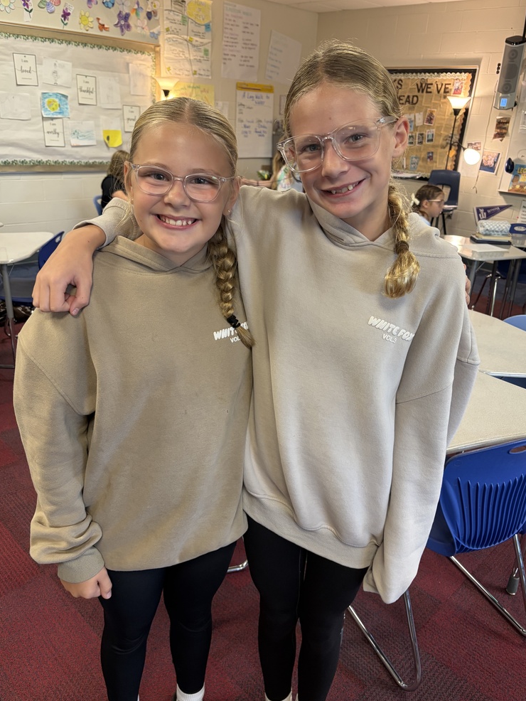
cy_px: 352
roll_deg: -3.4
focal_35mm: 27
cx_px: 268
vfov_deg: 65.3
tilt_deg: -23.1
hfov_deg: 51.4
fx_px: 547
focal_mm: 5.96
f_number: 1.6
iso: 125
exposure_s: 1/60
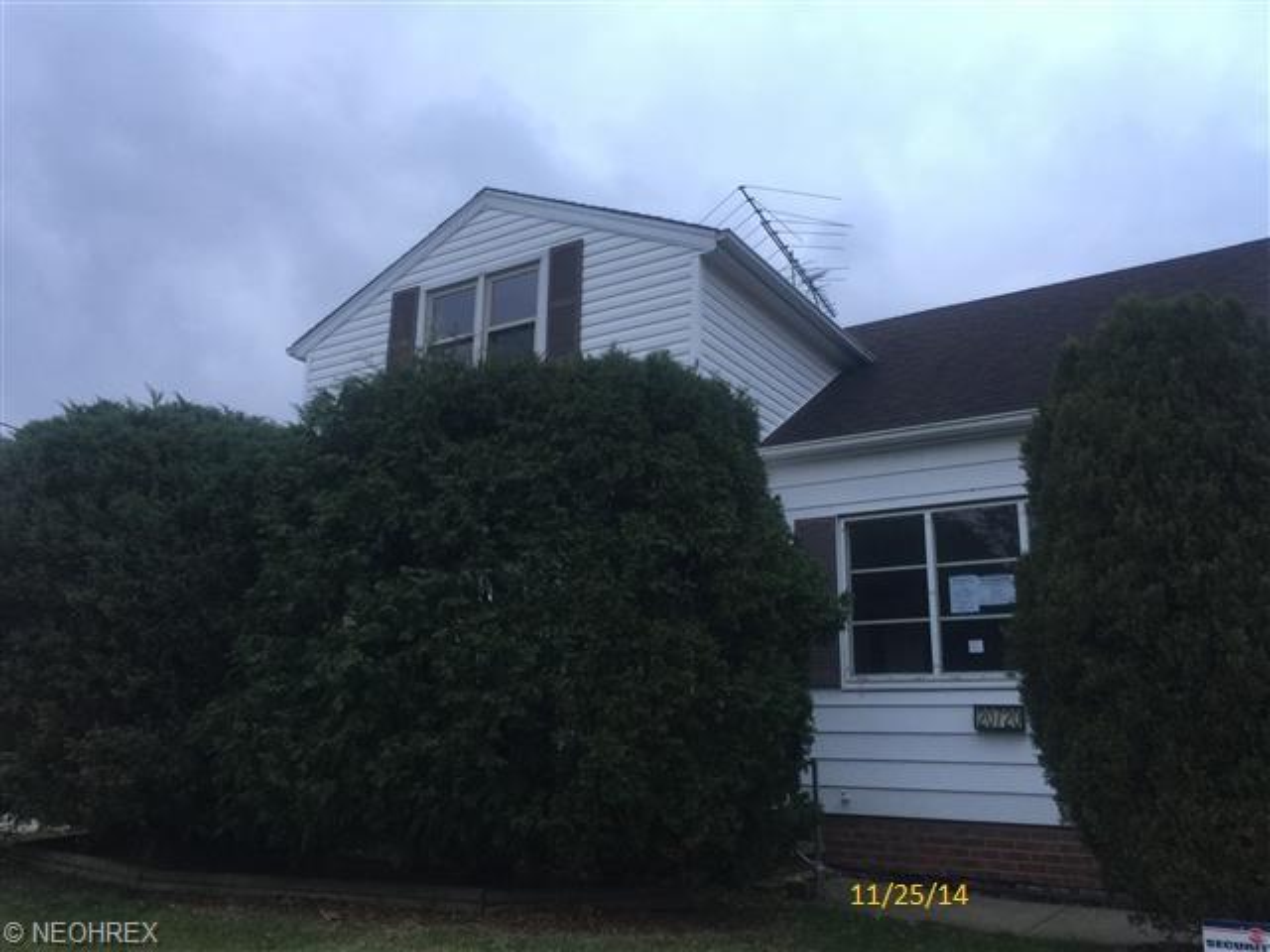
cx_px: 635
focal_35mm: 29
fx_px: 1064
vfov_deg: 48.2
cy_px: 476
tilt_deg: +15.4
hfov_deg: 61.7
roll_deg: -0.7
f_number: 2.2
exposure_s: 1/30
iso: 50
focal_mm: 4.15
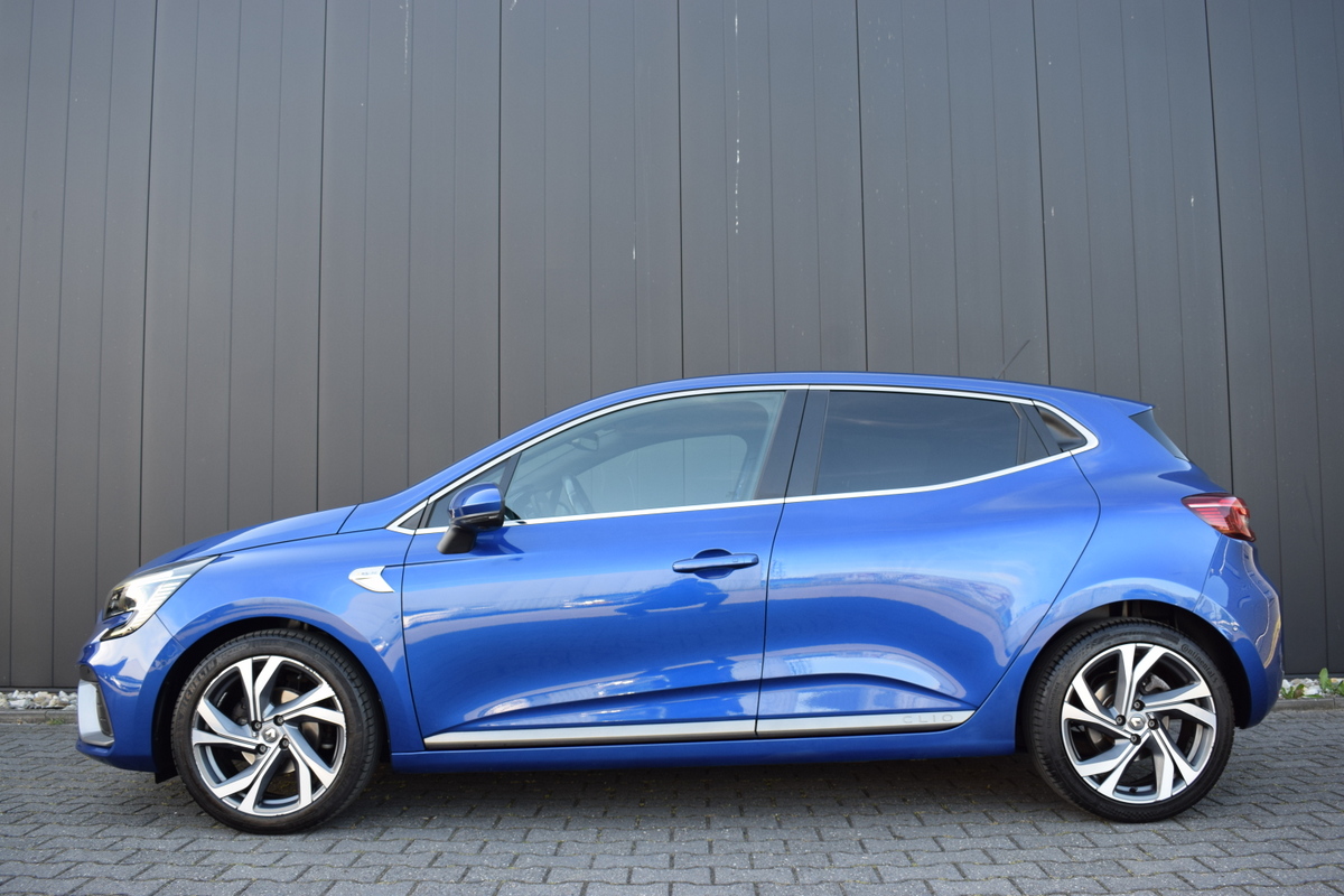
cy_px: 448
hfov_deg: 59.5
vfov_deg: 41.7
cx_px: 672
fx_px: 1176
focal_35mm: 32
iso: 400
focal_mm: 21
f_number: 5.6
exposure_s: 1/125
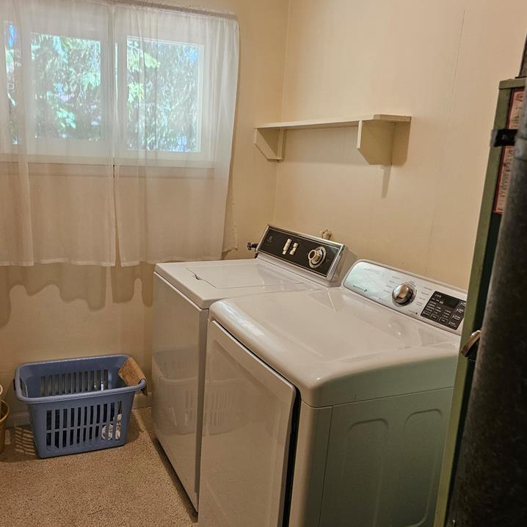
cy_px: 273
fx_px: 500
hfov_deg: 55.1
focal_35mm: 29
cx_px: 206
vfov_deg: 55.6
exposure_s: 1/120
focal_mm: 6.3
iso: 250
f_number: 1.7
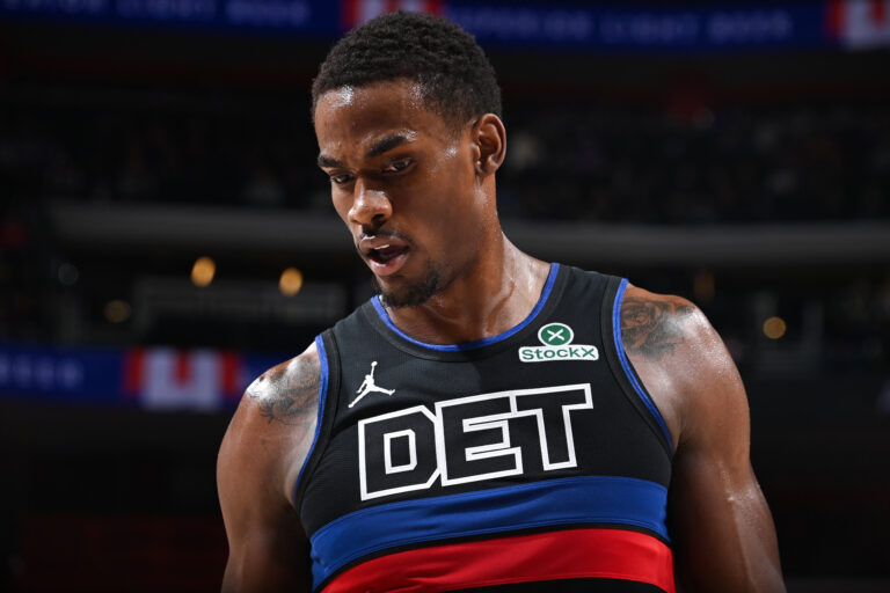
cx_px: 445
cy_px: 296
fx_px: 5191
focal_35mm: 210
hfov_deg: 9.8
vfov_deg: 6.5
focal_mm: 210
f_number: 7.1
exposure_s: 1/400
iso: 500
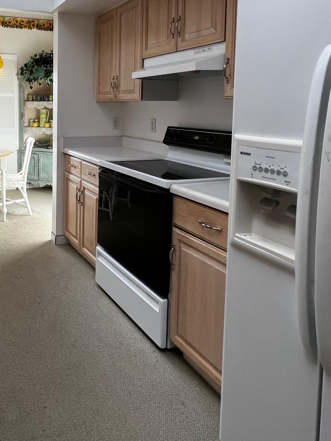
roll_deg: -0.5
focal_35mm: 26
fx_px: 331
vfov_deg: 64.7
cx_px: 54
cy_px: 131
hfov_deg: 49.2
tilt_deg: -5.1
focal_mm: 1.57
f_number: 1.8
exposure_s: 1/120
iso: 64
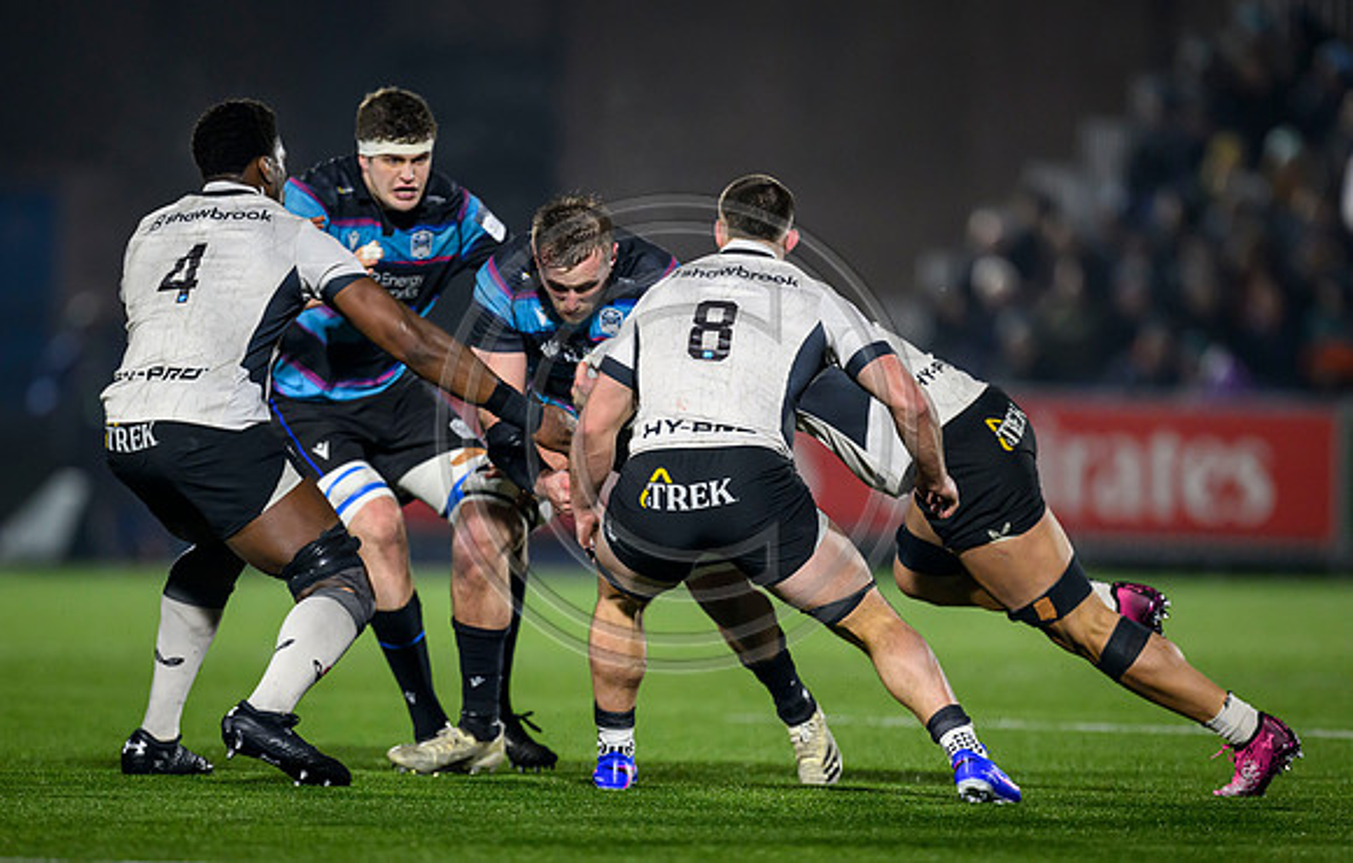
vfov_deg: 2.6
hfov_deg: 4.0
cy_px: 476
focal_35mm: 521
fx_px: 19317
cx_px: 573
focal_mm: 400
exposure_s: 1/1600
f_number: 3.2
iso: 3200
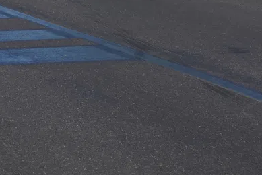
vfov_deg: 5.4
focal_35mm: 255
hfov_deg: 8.0
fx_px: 1854
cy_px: -58
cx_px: -58
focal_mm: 55
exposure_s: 1/250
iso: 100
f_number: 8
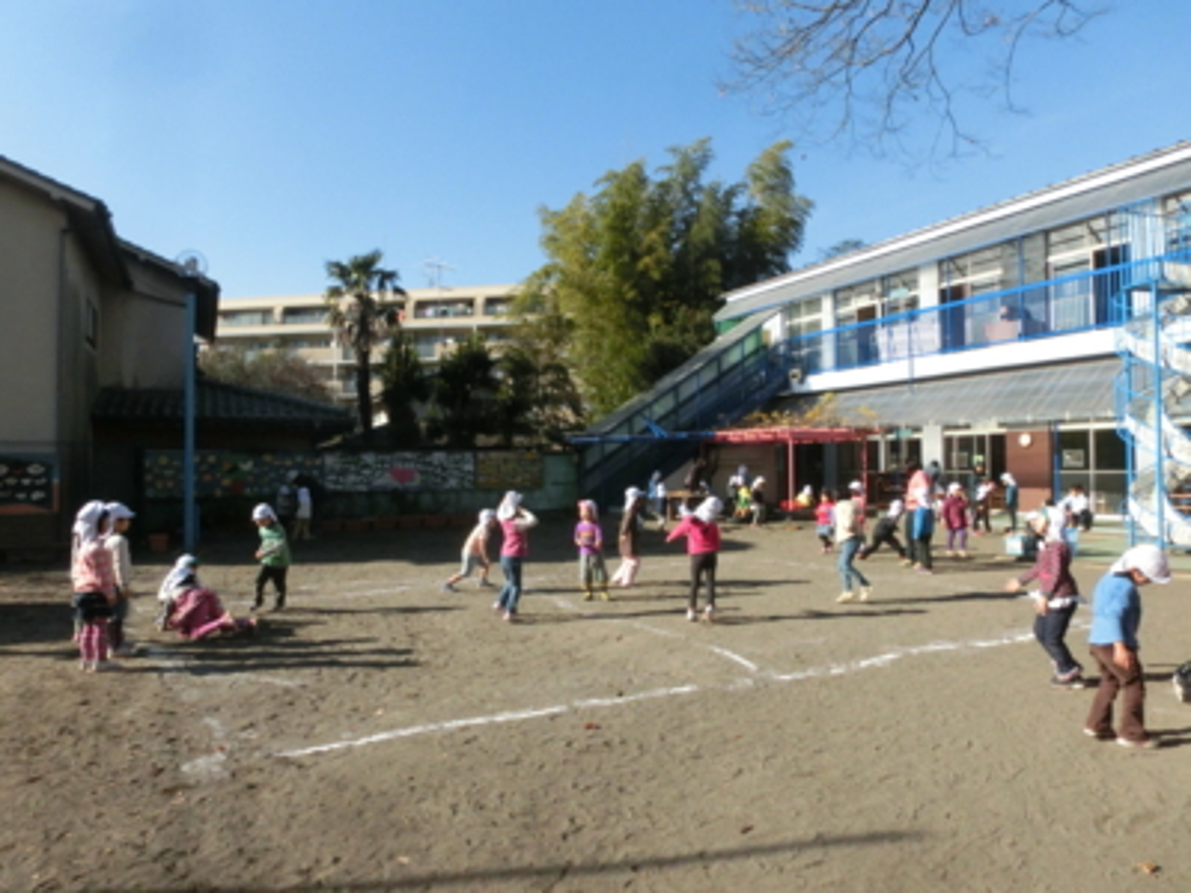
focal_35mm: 24
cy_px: 446
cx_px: 596
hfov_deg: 71.6
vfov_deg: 56.8
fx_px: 826
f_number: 7.9
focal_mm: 4.24
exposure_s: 1/1000
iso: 500
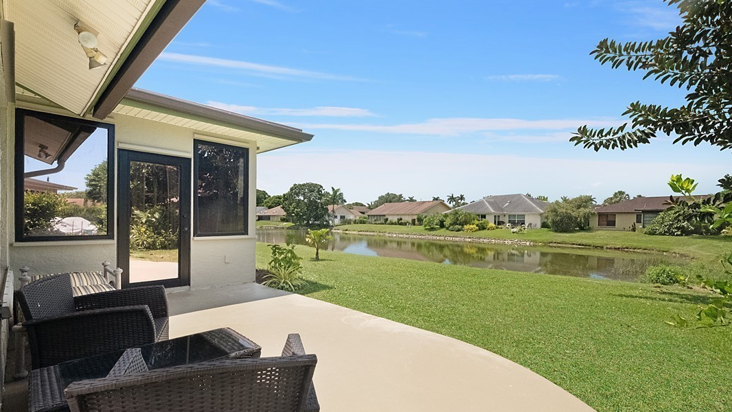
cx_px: 369
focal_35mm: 16
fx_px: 311
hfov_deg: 99.4
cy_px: 229
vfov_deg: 66.9
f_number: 8
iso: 6400
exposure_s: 1/1800
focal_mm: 10
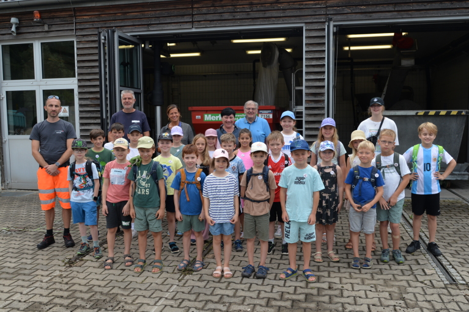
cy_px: 156
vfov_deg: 53.1
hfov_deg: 73.8
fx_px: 313
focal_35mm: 24
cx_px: 234
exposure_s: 1/200
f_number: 7.1
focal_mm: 24
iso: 200
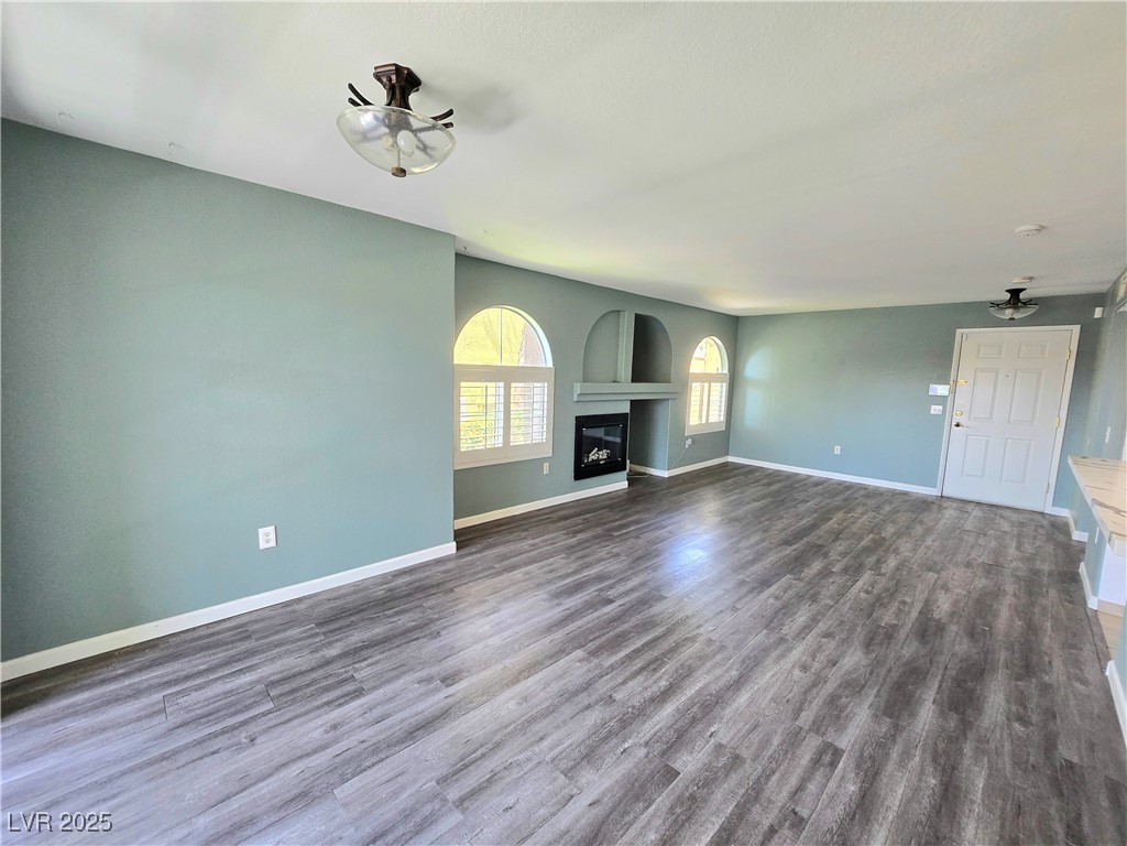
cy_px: 423
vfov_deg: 89.9
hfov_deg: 106.2
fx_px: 423
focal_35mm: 13
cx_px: 564
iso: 160
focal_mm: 2.2
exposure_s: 1/60.2
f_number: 2.2
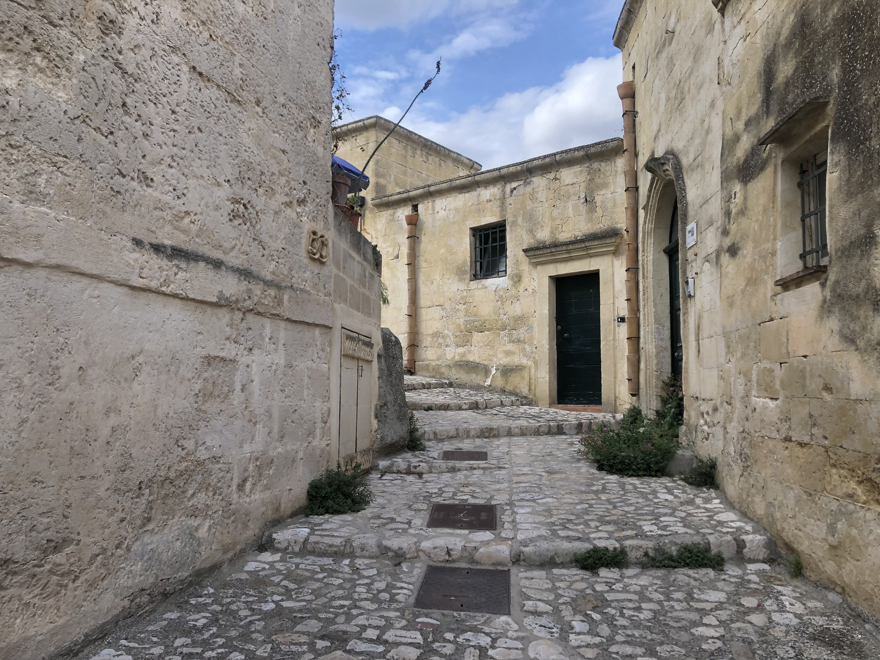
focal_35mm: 28
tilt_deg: +4.9
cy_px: 330
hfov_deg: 63.4
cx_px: 440
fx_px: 712
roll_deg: +1.1
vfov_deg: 49.7
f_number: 1.8
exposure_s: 1/540
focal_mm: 4
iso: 20
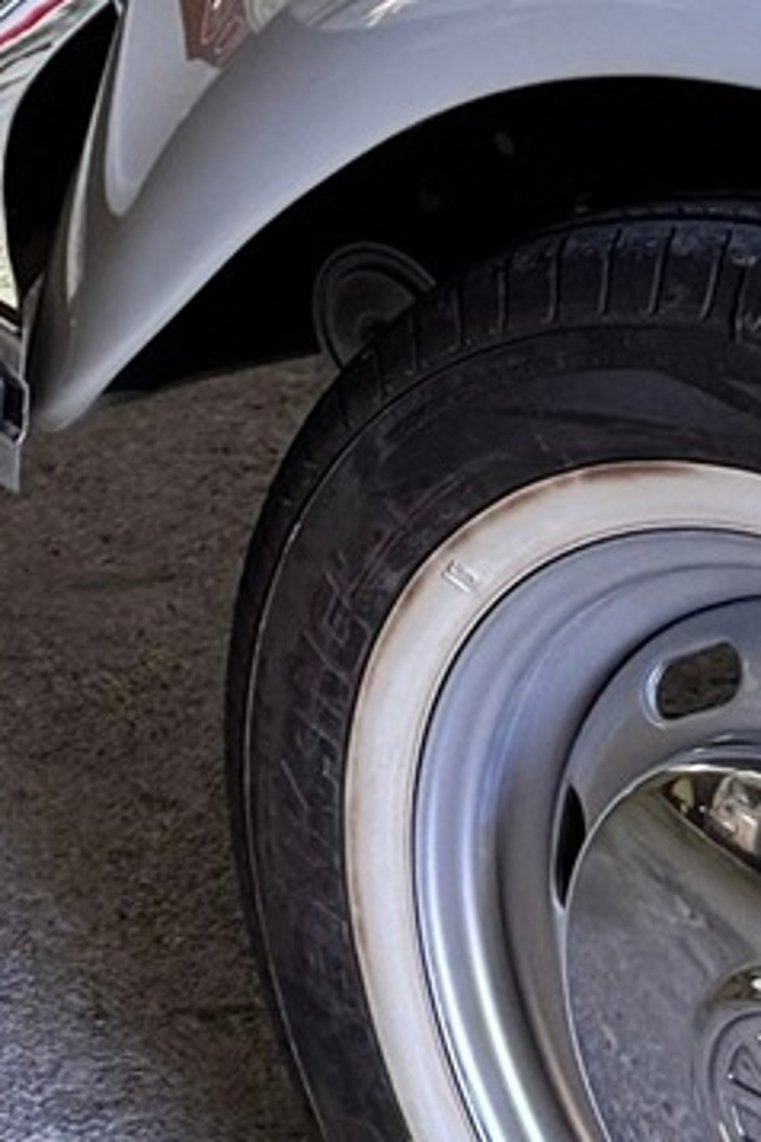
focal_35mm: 141
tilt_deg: +1.8
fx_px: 4471
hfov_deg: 8.6
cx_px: -1263
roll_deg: +1.1
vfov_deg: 11.7
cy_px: -1663
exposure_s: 1/121
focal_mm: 6.76
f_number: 1.78
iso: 64
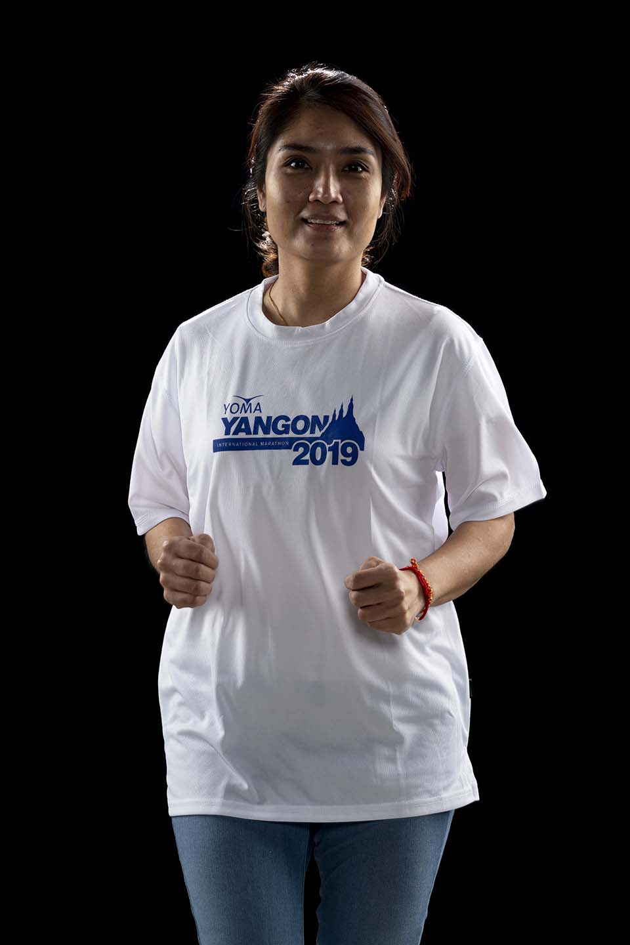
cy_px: 472
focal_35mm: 105
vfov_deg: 19.5
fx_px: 2756
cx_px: 315
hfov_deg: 13.0
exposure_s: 1/160
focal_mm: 105
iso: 100
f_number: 7.1
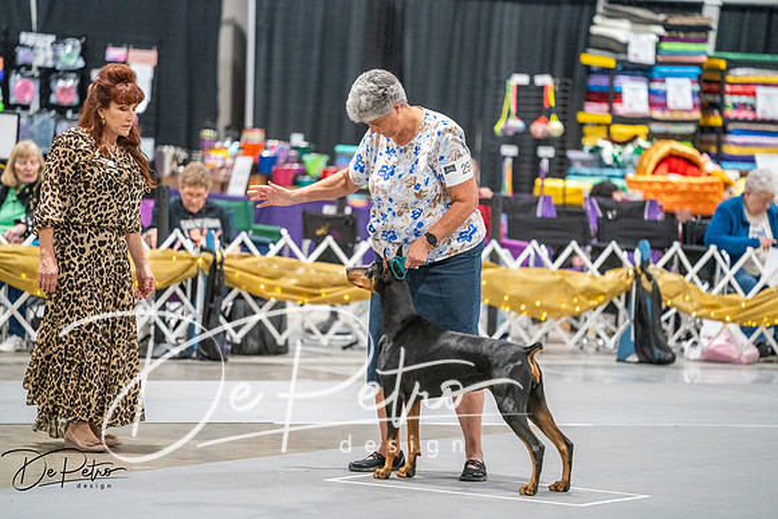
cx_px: 389
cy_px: 260
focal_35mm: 200
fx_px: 4323
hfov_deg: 10.3
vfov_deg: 6.9
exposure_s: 1/250
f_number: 2.8
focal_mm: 200
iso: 6400
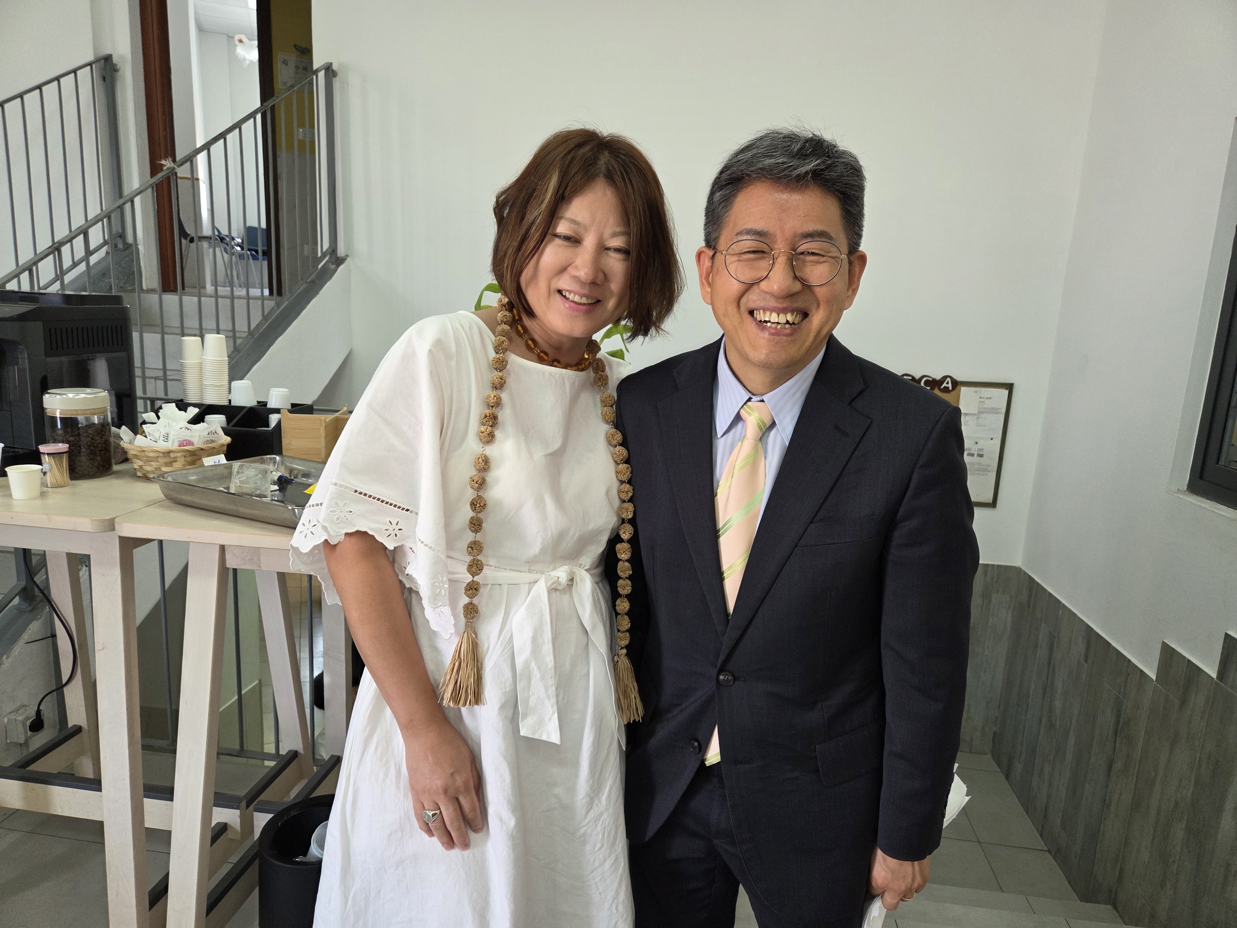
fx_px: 822
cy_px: 464
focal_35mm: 23
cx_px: 618
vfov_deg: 58.9
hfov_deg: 73.9
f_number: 1.8
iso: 200
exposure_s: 1/100
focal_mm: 5.4
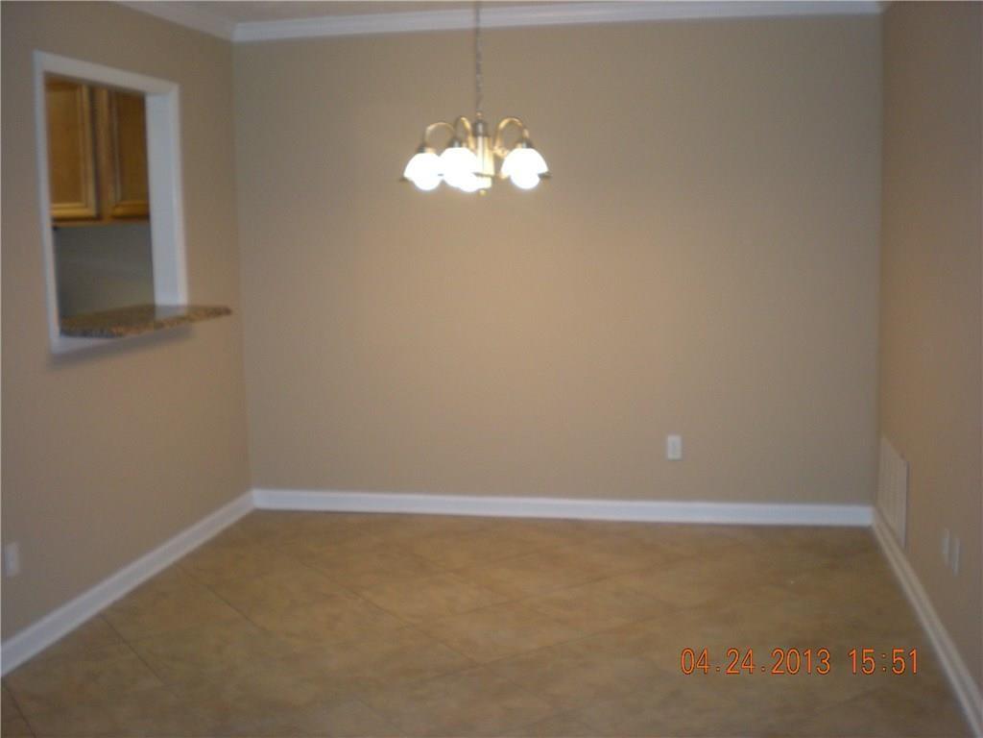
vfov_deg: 37.7
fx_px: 1079
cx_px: 492
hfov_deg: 49.0
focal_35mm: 38
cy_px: 369
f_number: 3.1
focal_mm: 6.3
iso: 222
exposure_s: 1/30
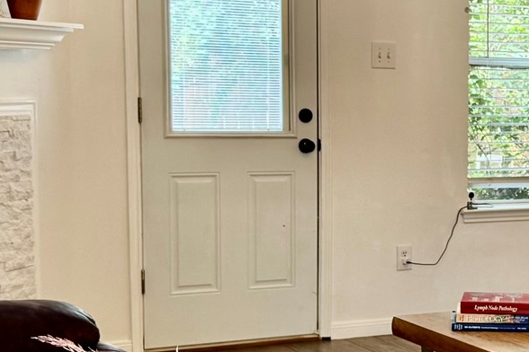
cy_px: 241
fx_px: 1278
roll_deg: -1.0
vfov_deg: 15.7
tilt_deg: -6.9
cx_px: 517
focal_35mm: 87
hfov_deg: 22.6
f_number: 1.78
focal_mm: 6.76
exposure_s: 1/60
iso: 160
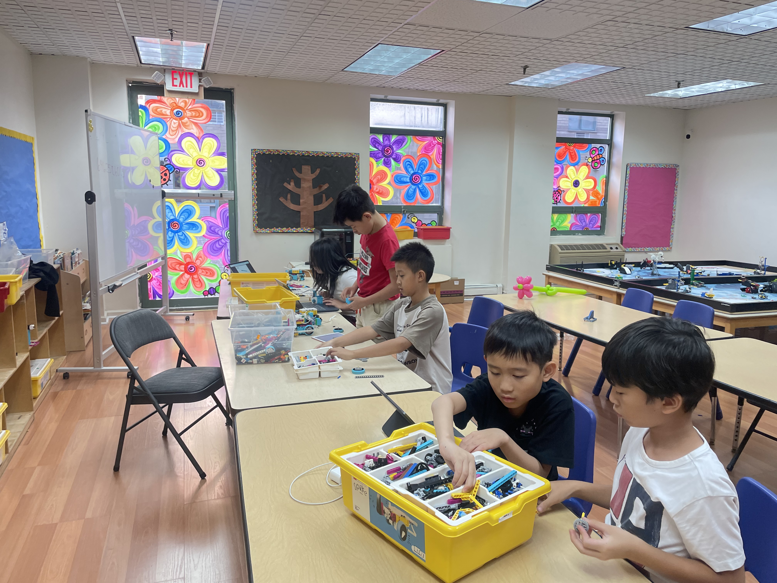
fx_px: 584
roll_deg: -1.8
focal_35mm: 26
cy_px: 292
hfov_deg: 67.3
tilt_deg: -7.8
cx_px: 388
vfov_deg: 53.1
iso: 125
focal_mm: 4.2
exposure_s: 1/120
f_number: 1.6
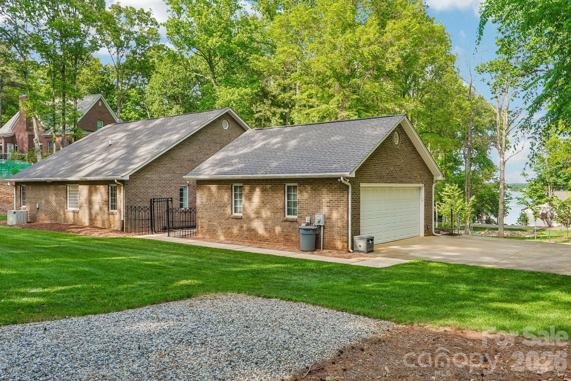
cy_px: 190
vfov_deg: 43.6
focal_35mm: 30
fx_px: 476
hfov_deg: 61.9
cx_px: 286
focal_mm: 20
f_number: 8
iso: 200
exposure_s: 1/30
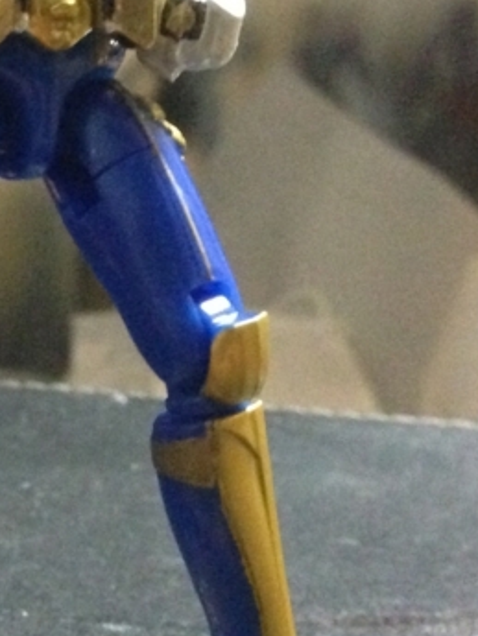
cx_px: -103
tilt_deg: -4.9
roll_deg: +0.0
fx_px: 1803
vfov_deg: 20.0
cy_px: 218
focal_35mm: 98
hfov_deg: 14.6
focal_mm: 4.12
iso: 800
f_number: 2.4
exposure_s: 1/15
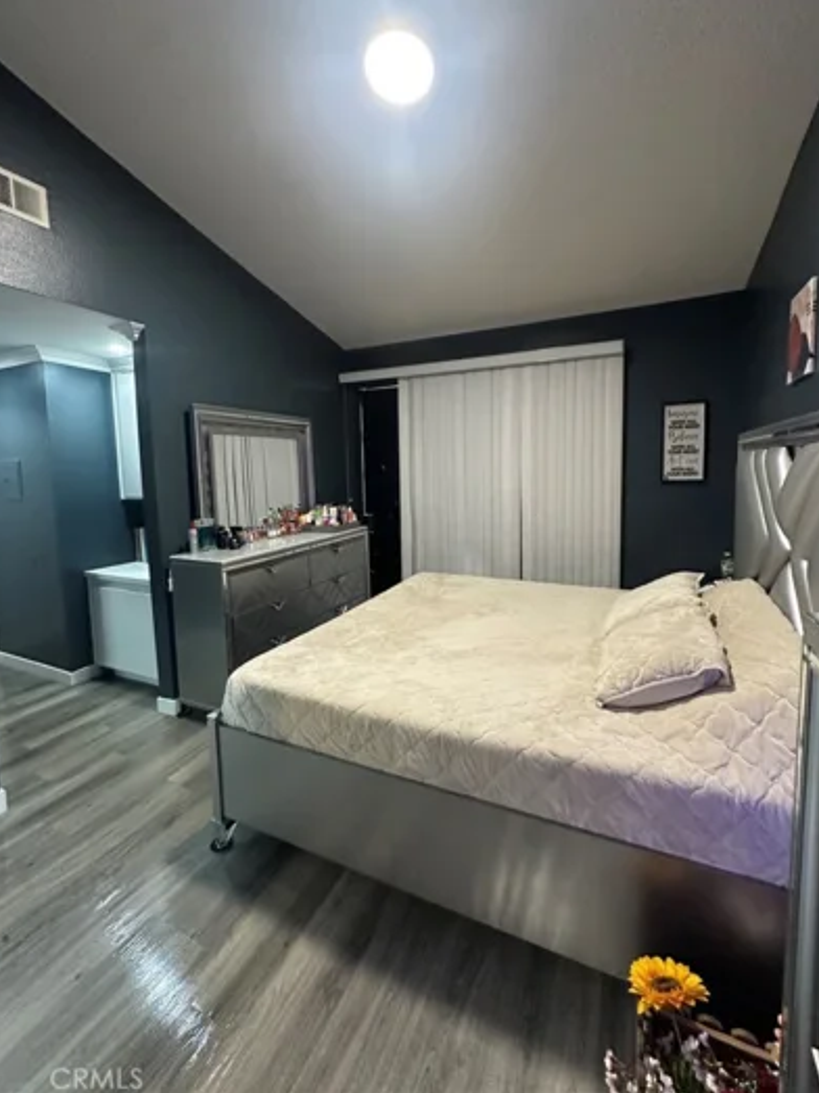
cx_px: 407
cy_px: 510
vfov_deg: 98.0
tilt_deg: -4.7
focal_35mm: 15
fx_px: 473
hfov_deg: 81.7
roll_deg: +0.4
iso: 500
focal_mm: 2.22
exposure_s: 1/60
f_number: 2.2
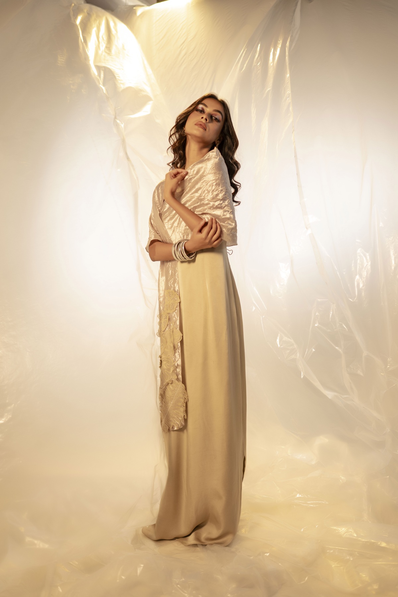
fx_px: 580
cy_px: 298
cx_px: 199
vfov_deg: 54.4
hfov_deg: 37.9
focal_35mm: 35
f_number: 1.8
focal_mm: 35
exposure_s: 1/500
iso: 400
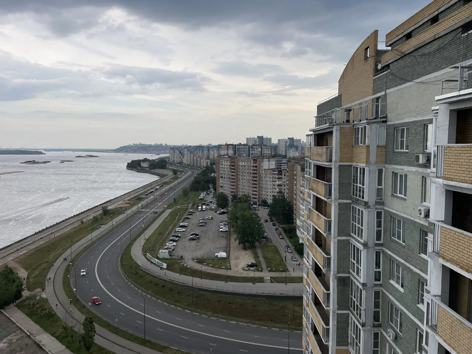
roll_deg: +0.9
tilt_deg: -4.9
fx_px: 355
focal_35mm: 26
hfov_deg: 67.3
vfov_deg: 53.1
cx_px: 236
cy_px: 177
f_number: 1.6
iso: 32
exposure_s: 1/626
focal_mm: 4.2
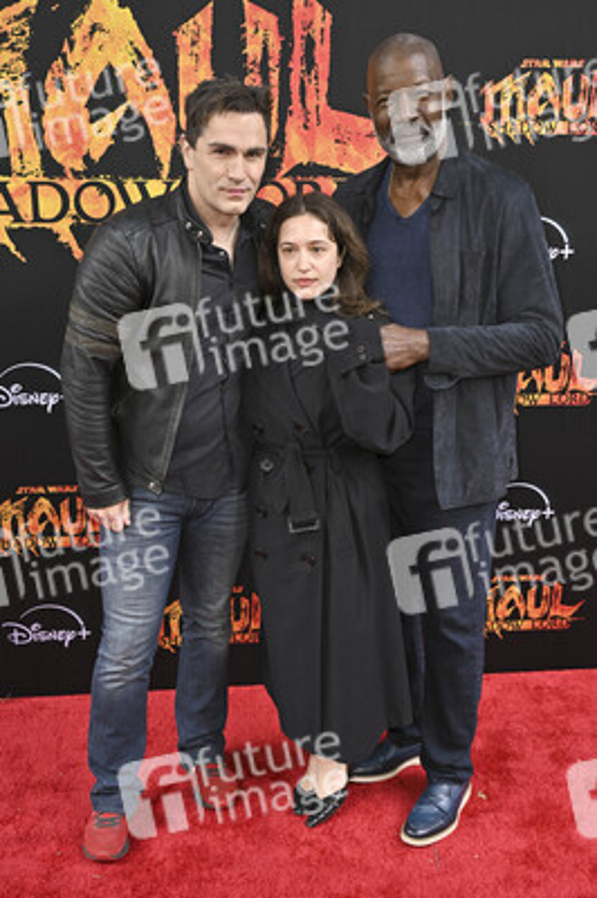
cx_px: 298
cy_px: 449
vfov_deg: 54.5
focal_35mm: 35
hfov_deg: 37.8
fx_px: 872
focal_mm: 35
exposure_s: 1/320
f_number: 6.3
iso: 800
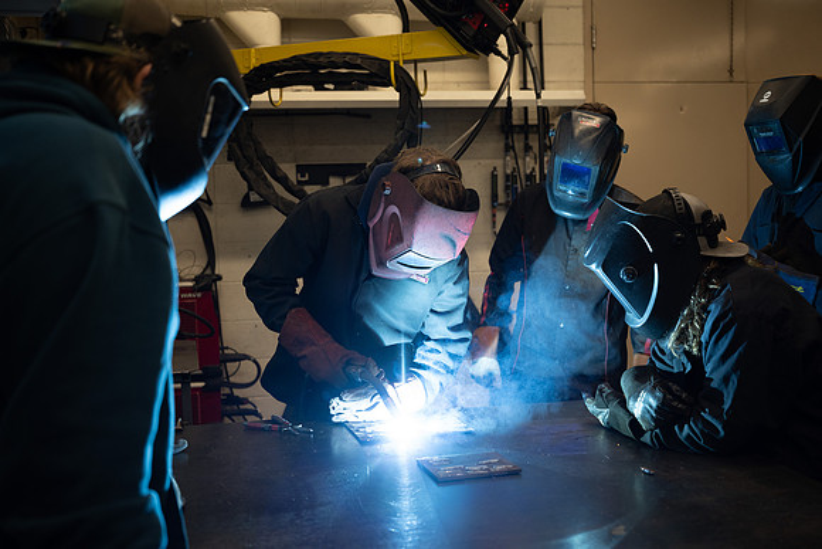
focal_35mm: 38
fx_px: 868
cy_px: 274
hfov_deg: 50.7
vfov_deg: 35.1
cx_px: 411
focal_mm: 38
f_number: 2.8
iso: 640
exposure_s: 1/400
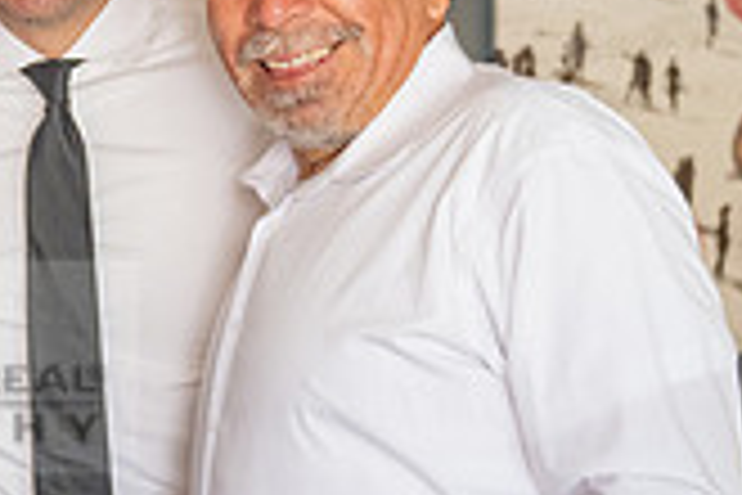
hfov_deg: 16.2
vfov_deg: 11.3
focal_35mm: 121
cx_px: -171
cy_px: 336
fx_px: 2494
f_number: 3.2
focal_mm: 32
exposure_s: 1/160
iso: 1250
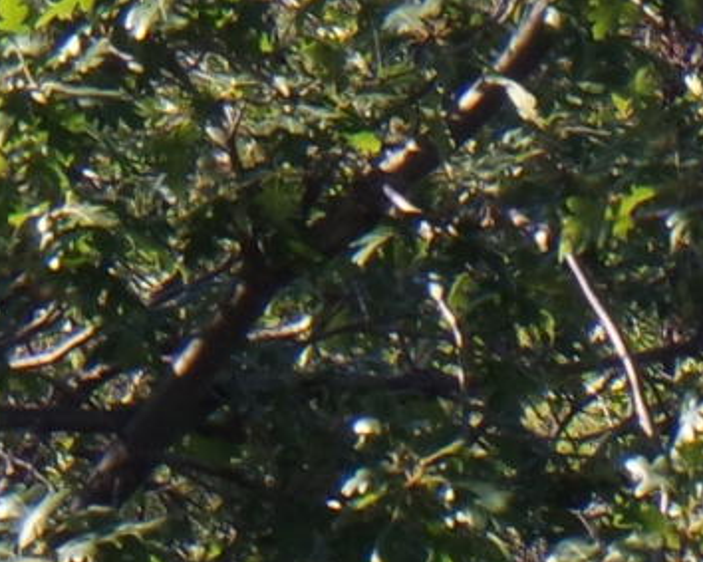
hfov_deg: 3.3
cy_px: 252
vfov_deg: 2.7
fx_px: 11919
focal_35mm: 573
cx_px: 2478
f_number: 5.6
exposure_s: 1/200
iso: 200
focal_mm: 27
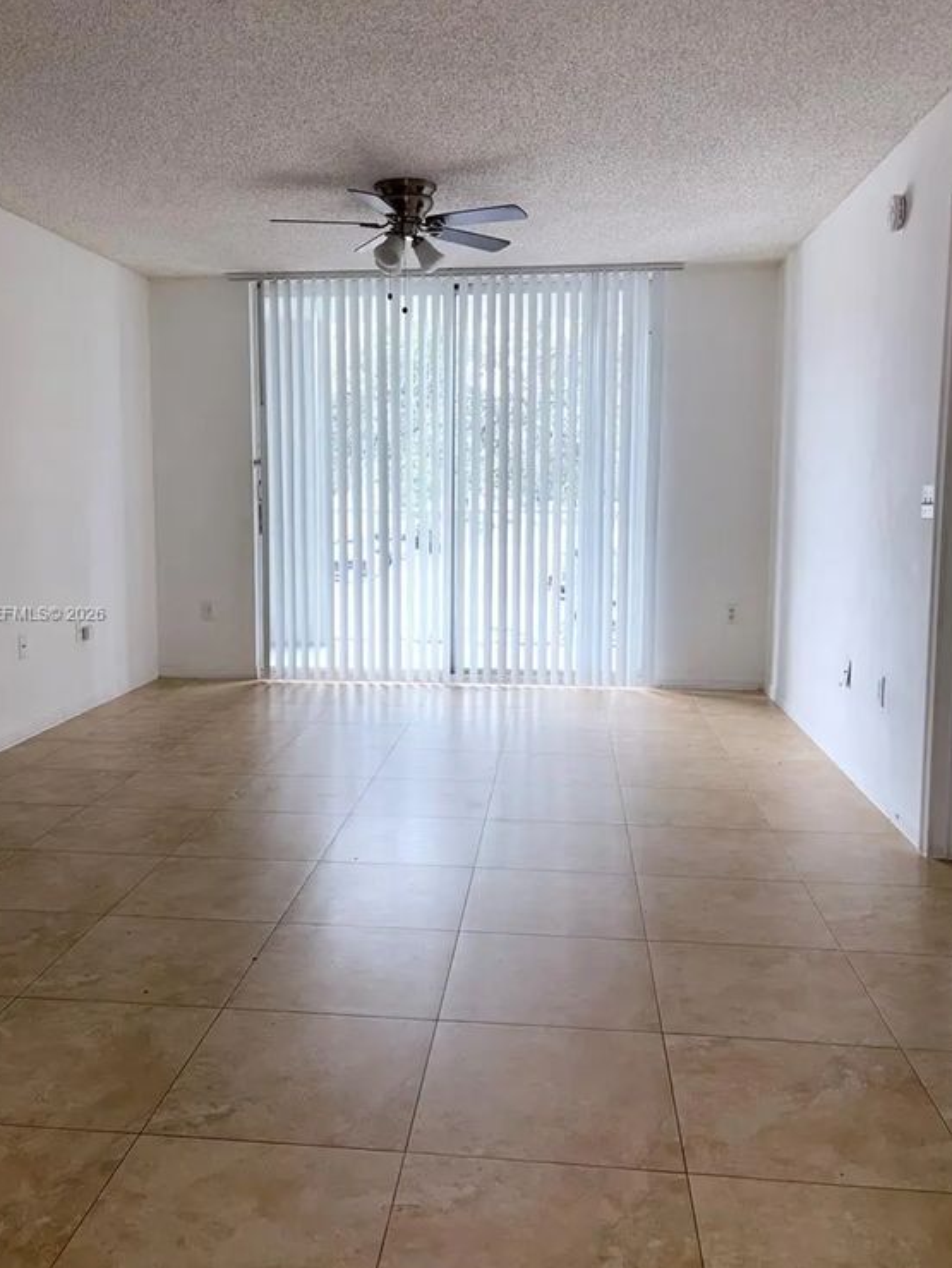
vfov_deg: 59.9
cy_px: 615
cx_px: 427
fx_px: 1099
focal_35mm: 30
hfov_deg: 46.8
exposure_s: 1/143
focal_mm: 5.96
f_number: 1.6
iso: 80
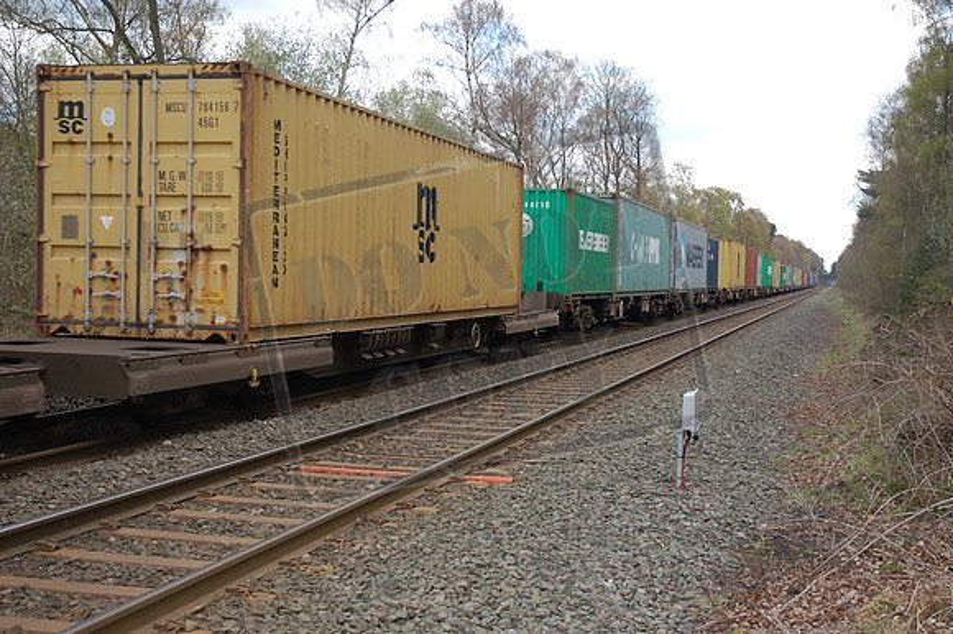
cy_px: 317
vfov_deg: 26.5
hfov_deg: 38.9
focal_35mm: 51
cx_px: 476
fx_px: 1349
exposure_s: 1/500
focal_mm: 34
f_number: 4.2
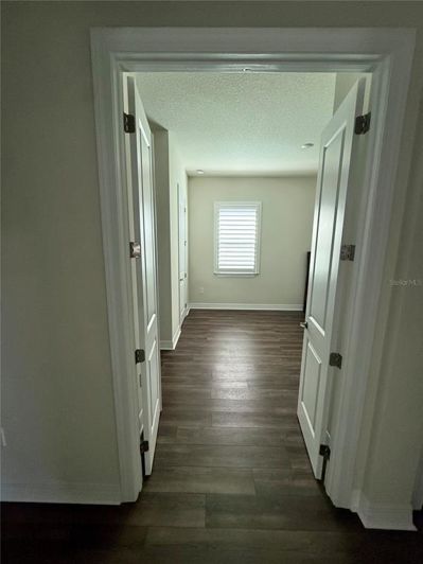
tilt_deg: -9.6
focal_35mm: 14
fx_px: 228
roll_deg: -1.0
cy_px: 282
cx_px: 212
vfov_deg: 102.1
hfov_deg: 85.7
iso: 160
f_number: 2.2
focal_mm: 2.22
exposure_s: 1/99
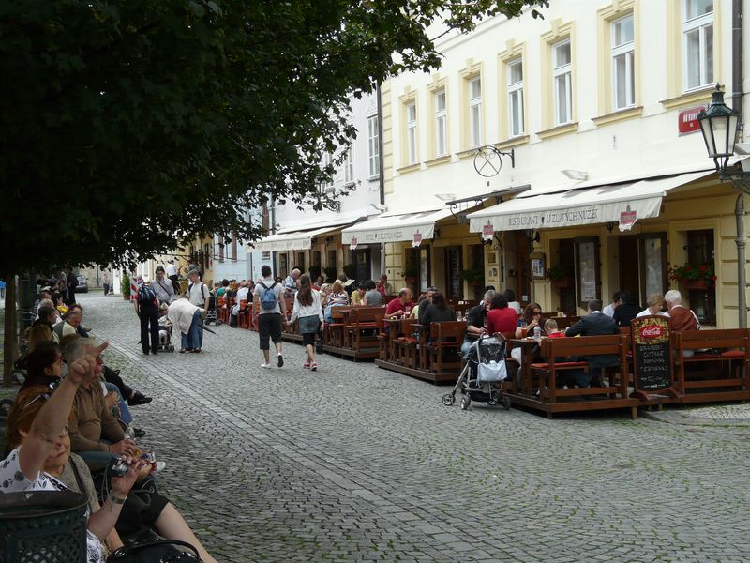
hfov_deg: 32.7
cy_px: 282
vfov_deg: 24.8
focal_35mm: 59
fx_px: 1278
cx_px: 375
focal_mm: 9.8
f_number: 4
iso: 100
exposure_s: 1/125
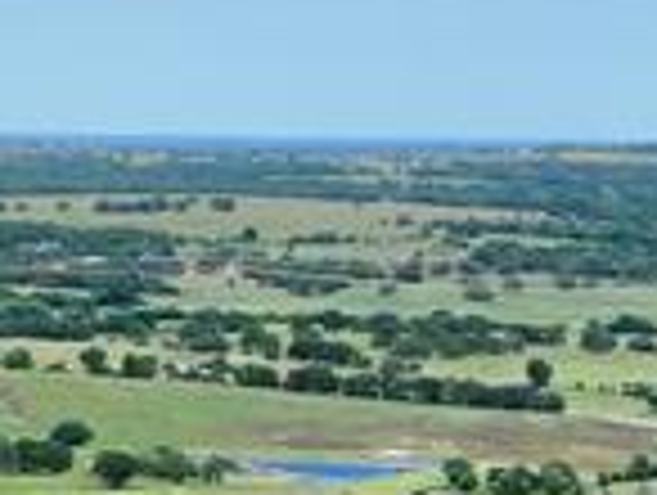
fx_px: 3194
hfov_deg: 10.4
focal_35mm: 168
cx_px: -828
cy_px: 938
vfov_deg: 8.5
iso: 150
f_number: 2.8
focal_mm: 12.29
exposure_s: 1/2000
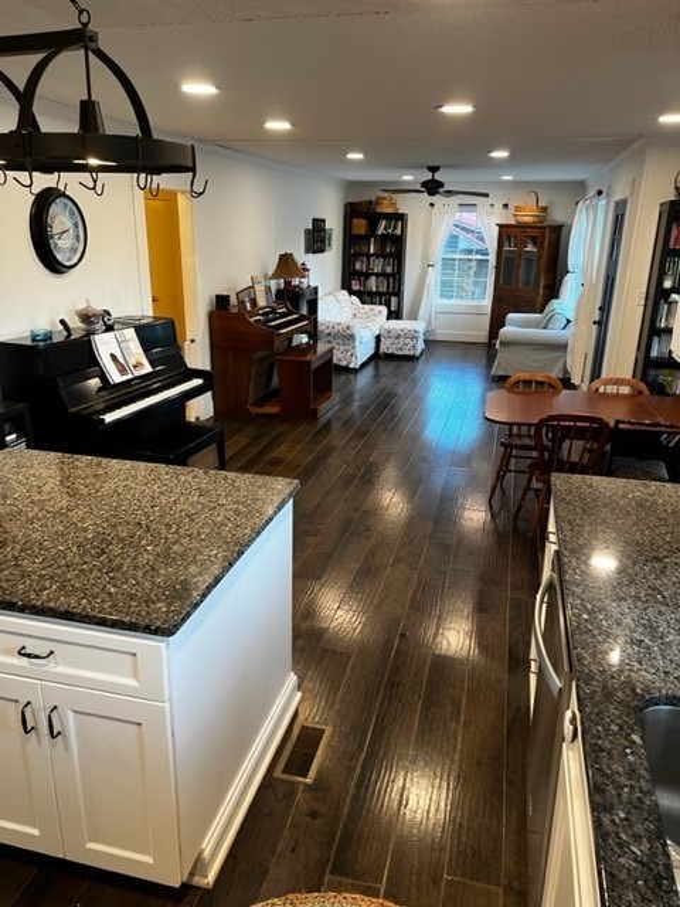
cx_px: 340
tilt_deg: -18.9
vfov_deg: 67.3
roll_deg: -0.6
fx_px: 681
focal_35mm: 26
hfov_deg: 53.1
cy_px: 454
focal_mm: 5.7
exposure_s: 1/60
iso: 125
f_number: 1.5
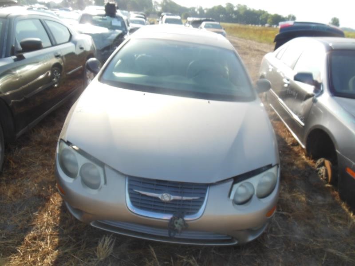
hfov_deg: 69.4
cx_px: 178
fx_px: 256
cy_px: 133
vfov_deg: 54.9
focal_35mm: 25
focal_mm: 4.5
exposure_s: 1/640
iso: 125
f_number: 3.2
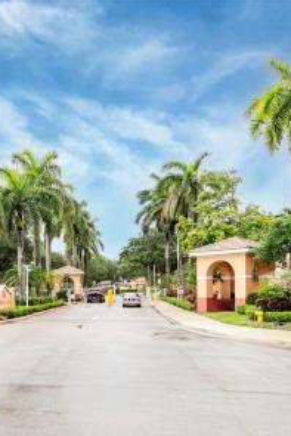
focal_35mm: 32
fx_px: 388
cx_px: 12
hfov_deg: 37.5
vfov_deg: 58.7
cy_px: 220
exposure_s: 1/250
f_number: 8
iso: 1000
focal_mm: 14
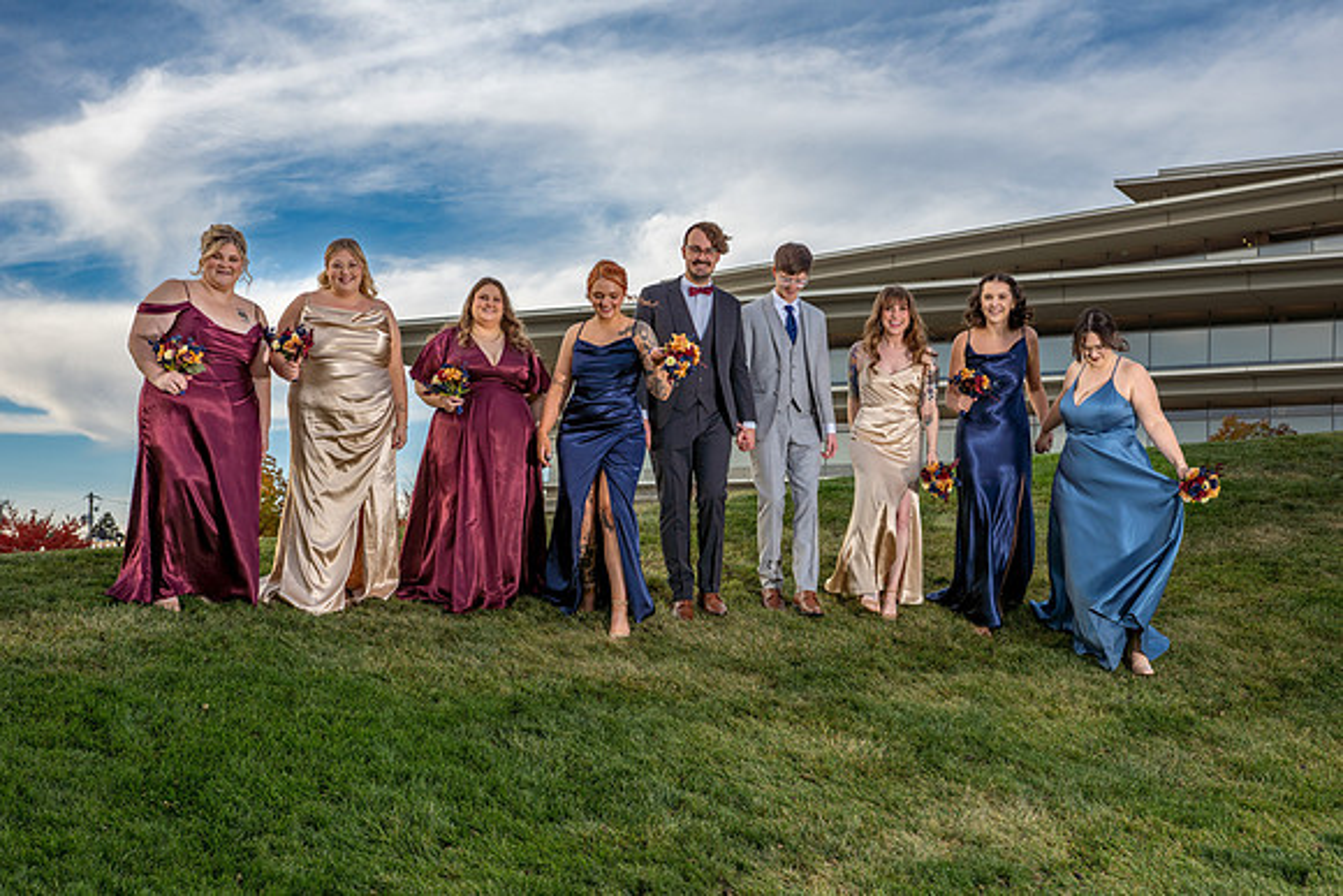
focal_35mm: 40
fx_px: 1493
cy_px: 448
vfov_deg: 33.4
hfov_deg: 48.4
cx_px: 672
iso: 100
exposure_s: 1/250
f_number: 6.3
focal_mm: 40
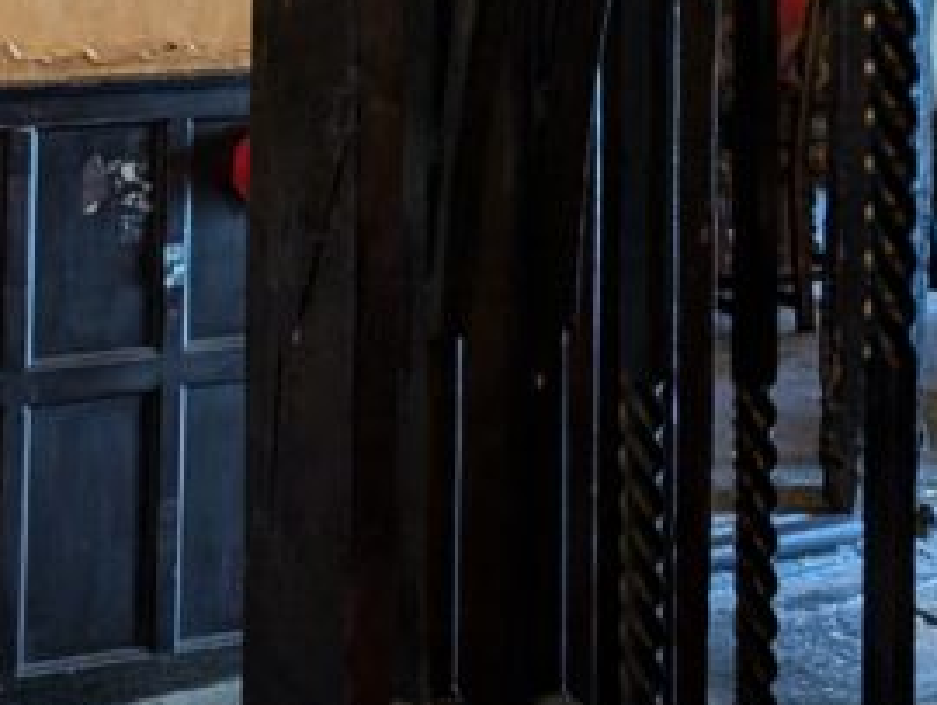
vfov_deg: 14.9
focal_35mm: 91
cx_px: -28
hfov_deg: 20.7
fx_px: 2465
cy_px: -405
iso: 430
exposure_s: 1/100
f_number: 1.68
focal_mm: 6.9
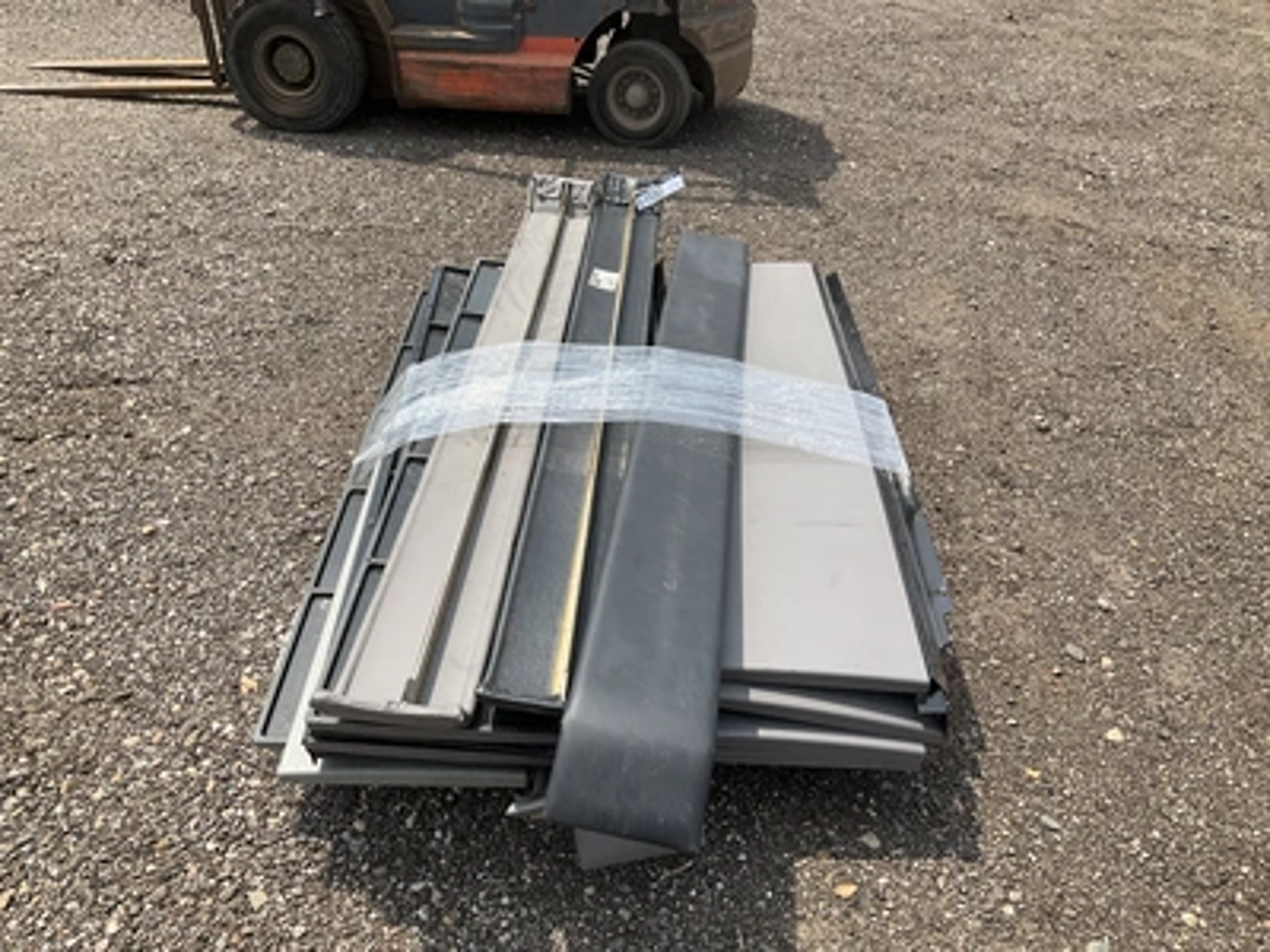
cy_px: 476
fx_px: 1064
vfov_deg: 48.2
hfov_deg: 61.7
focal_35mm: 29
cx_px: 635
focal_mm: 3
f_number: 1.8
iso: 25
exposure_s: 1/1377
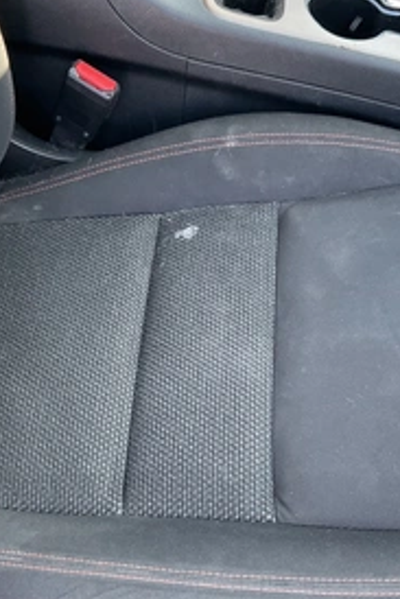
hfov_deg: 30.5
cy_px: 286
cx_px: 199
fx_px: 732
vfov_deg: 44.5
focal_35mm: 44
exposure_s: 1/80
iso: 64
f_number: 1.8
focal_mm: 3
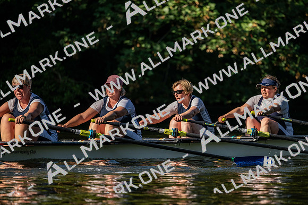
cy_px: 102
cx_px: 154
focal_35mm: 400
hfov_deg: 5.2
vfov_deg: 3.4
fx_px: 3421
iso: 560
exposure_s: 1/2500
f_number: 4.5
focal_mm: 400
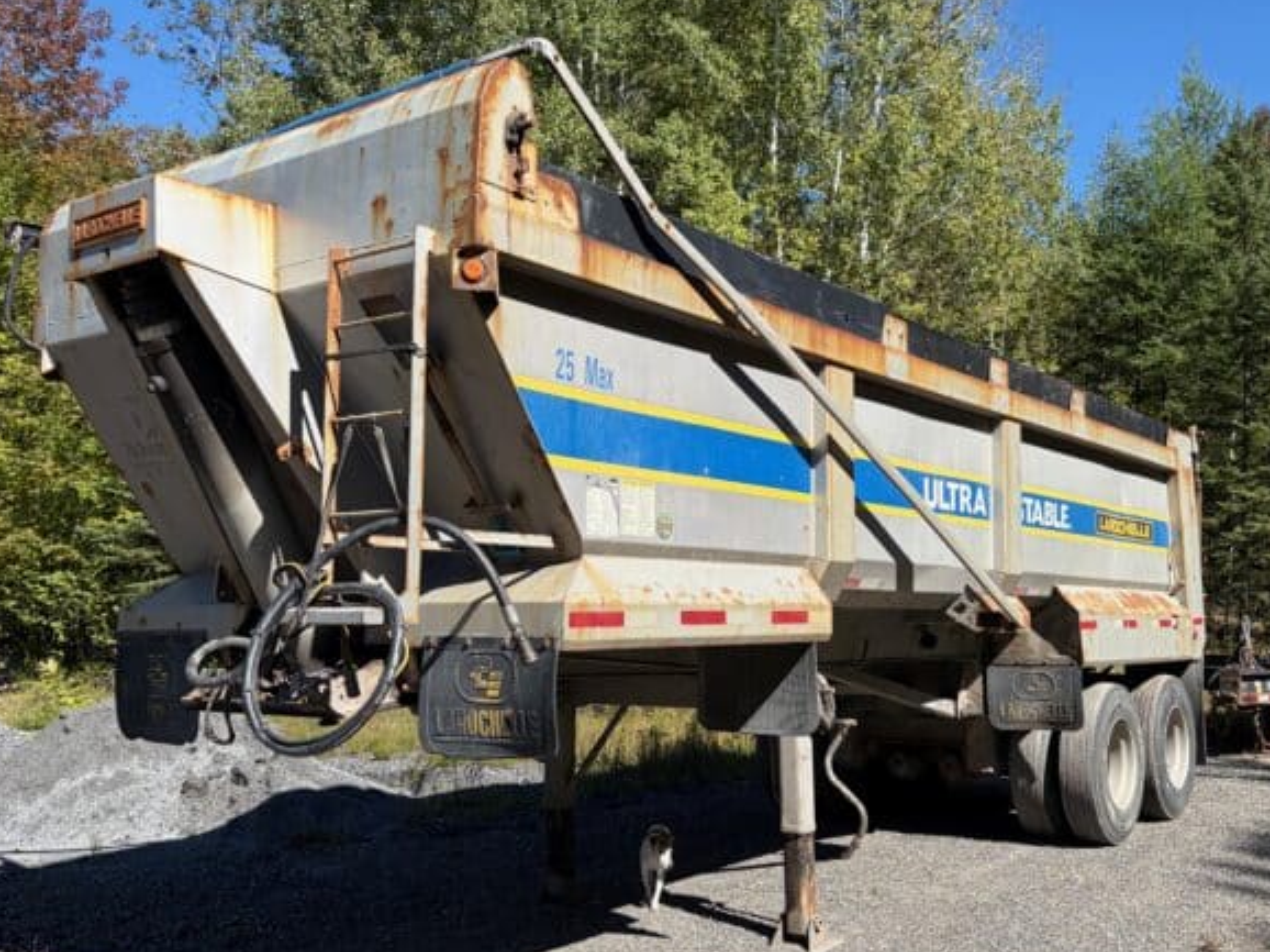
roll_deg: -1.0
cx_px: 648
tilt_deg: +6.0
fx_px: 990
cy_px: 484
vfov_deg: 51.3
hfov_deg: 65.3
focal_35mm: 27
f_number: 1.6
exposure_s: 1/2141
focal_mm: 5.96
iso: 50
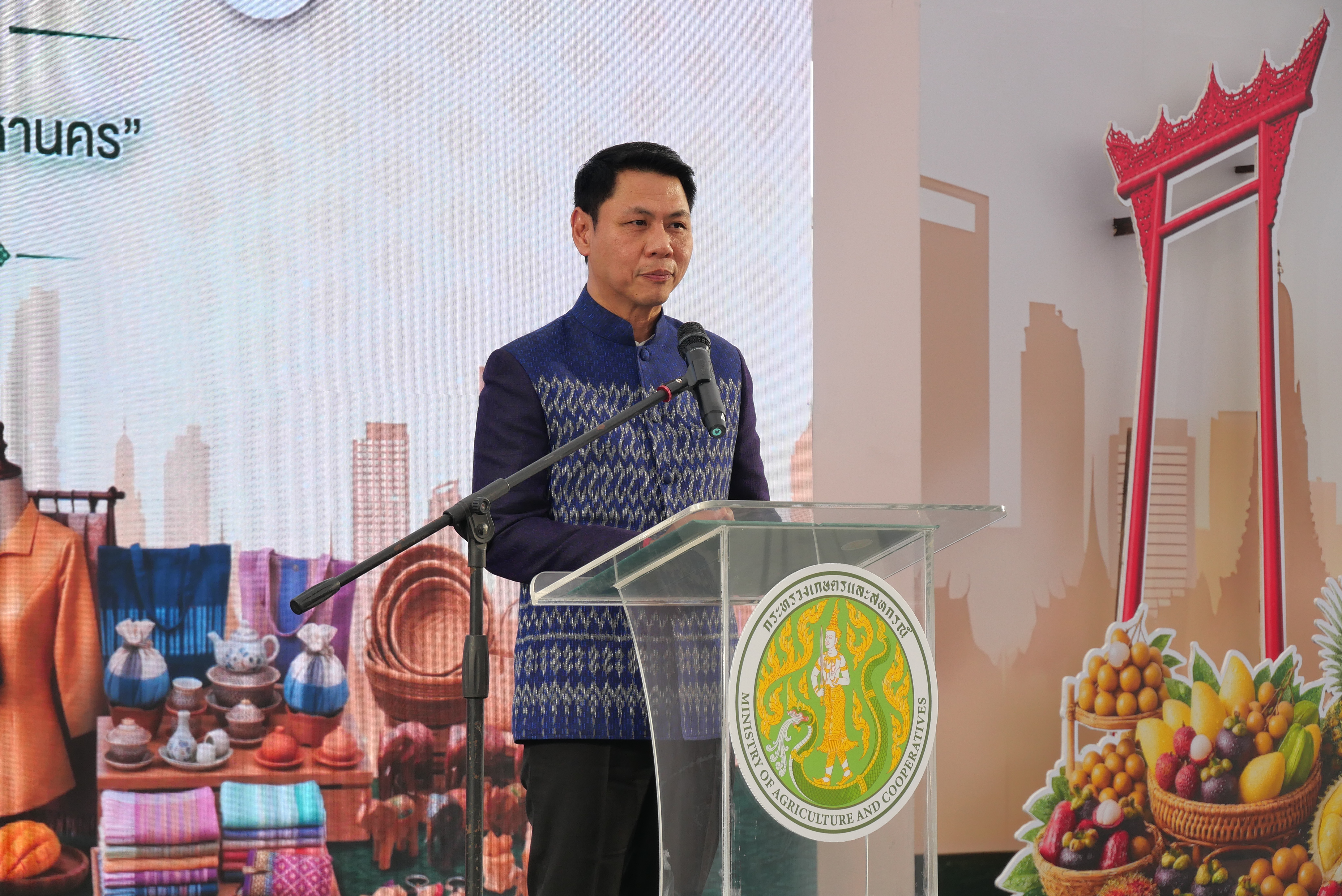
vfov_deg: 11.1
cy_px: 448
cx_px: 671
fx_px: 4625
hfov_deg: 16.5
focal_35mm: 124
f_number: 5.6
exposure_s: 1/100
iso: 250
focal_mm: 60
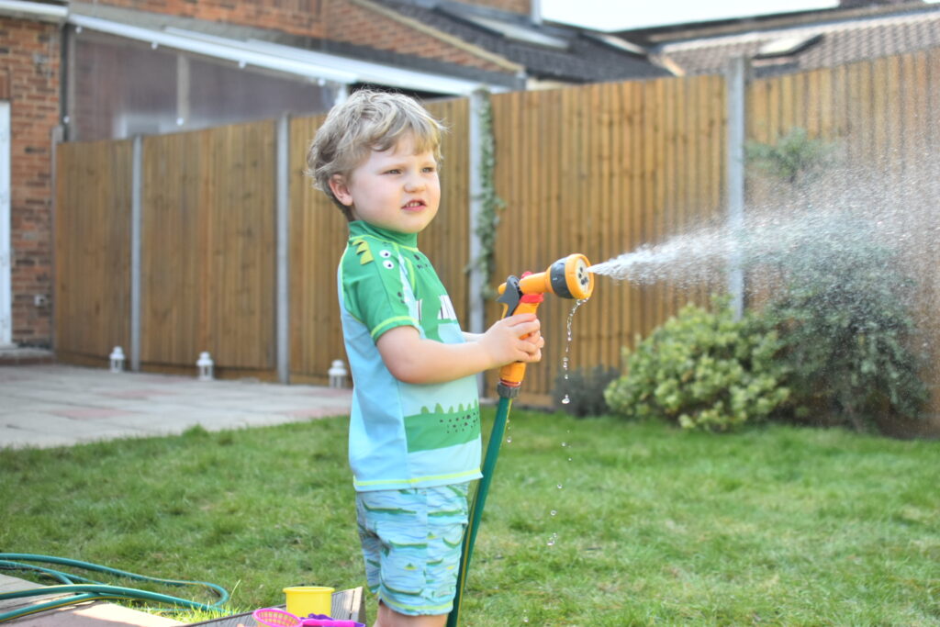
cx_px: 470
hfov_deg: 37.8
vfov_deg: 25.8
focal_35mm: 52
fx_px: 1371
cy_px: 314
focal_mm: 35
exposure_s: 1/3200
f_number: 2.5
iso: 800
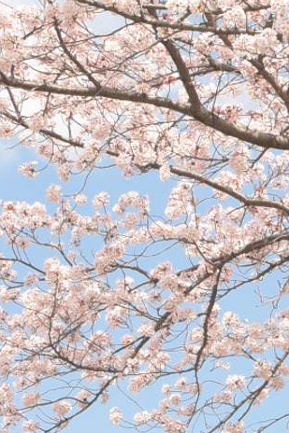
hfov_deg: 5.7
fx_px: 2711
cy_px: 391
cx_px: 889
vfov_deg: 9.1
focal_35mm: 225
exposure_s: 1/500
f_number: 11
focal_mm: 34
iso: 800
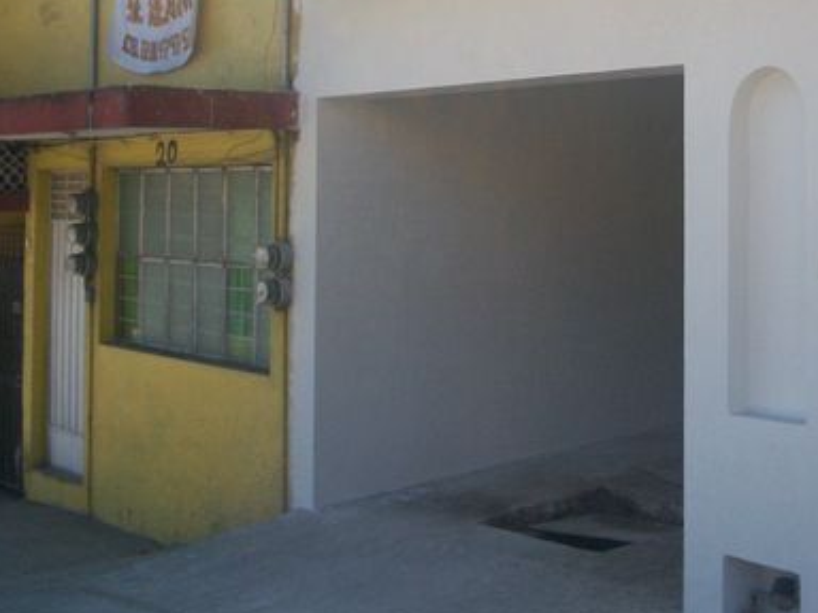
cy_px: 115
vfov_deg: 24.0
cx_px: 665
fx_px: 1418
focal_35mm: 60
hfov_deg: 31.3
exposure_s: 1/300
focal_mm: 5.9
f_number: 4.5
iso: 100
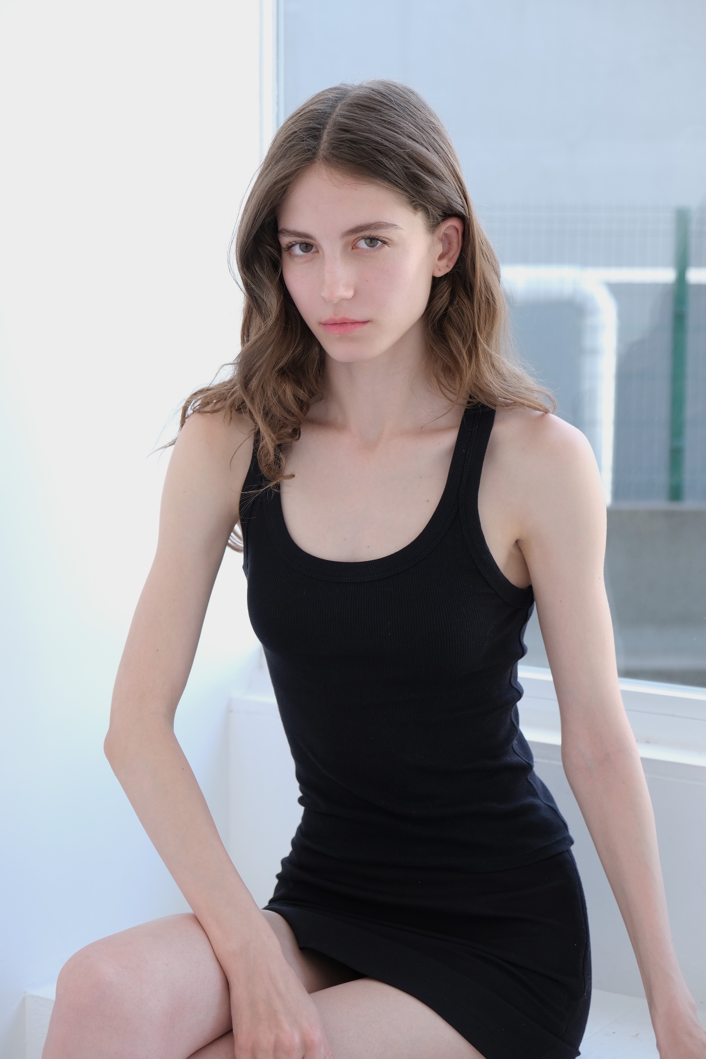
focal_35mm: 67
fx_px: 1970
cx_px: 353
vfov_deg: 30.1
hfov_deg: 20.3
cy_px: 530
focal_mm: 44.4
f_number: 4
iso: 400
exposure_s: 1/125
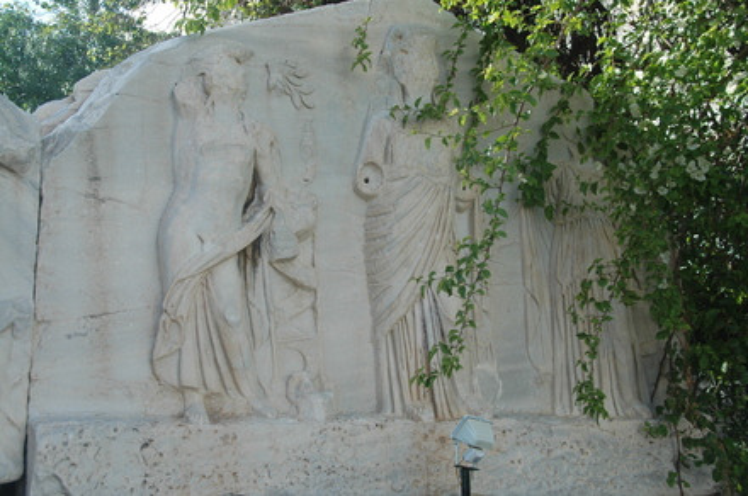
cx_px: 374
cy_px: 248
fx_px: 1120
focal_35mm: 54
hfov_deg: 36.9
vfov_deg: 25.0
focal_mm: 36
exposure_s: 1/250
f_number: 8
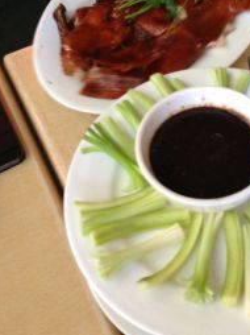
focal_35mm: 52
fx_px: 502
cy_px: 91
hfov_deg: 27.5
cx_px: 192
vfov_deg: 36.1
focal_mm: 4.13
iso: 125
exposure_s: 1/20
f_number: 2.4
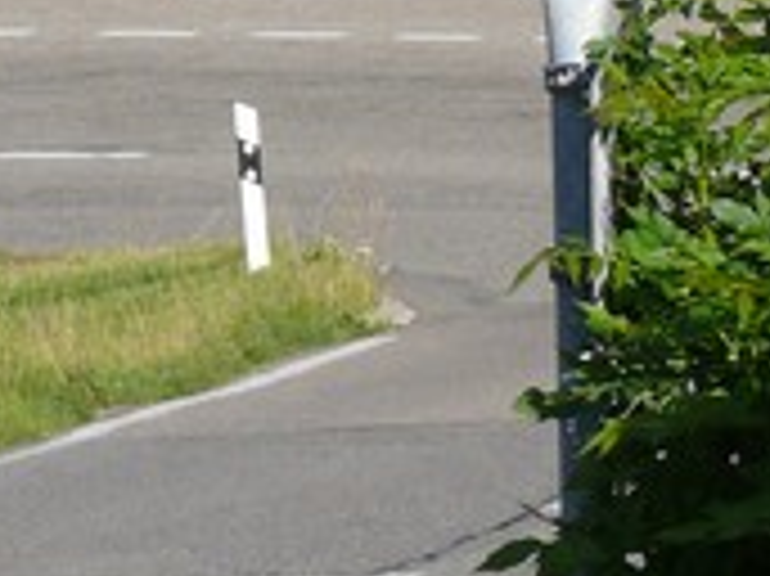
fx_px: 18383
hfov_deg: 2.4
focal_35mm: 827
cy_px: 405
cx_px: 1574
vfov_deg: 1.8
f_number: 5.6
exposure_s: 1/400
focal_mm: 35
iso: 100
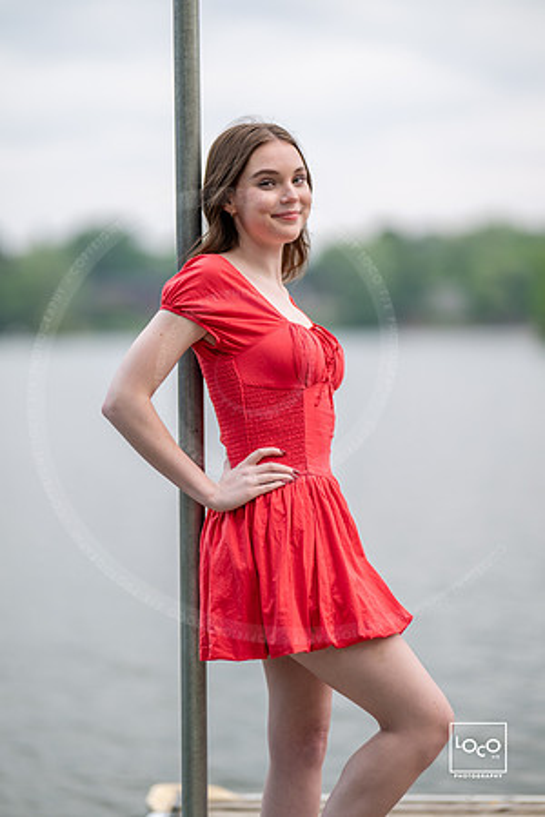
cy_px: 408
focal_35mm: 85
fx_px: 1930
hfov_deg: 16.1
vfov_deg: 23.9
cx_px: 272
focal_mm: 85
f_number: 1.2
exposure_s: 1/320
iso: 100
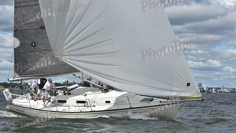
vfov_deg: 12.7
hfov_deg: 22.5
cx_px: 114
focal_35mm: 95
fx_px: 594
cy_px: 82
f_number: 11
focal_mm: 70
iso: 250
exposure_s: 1/800
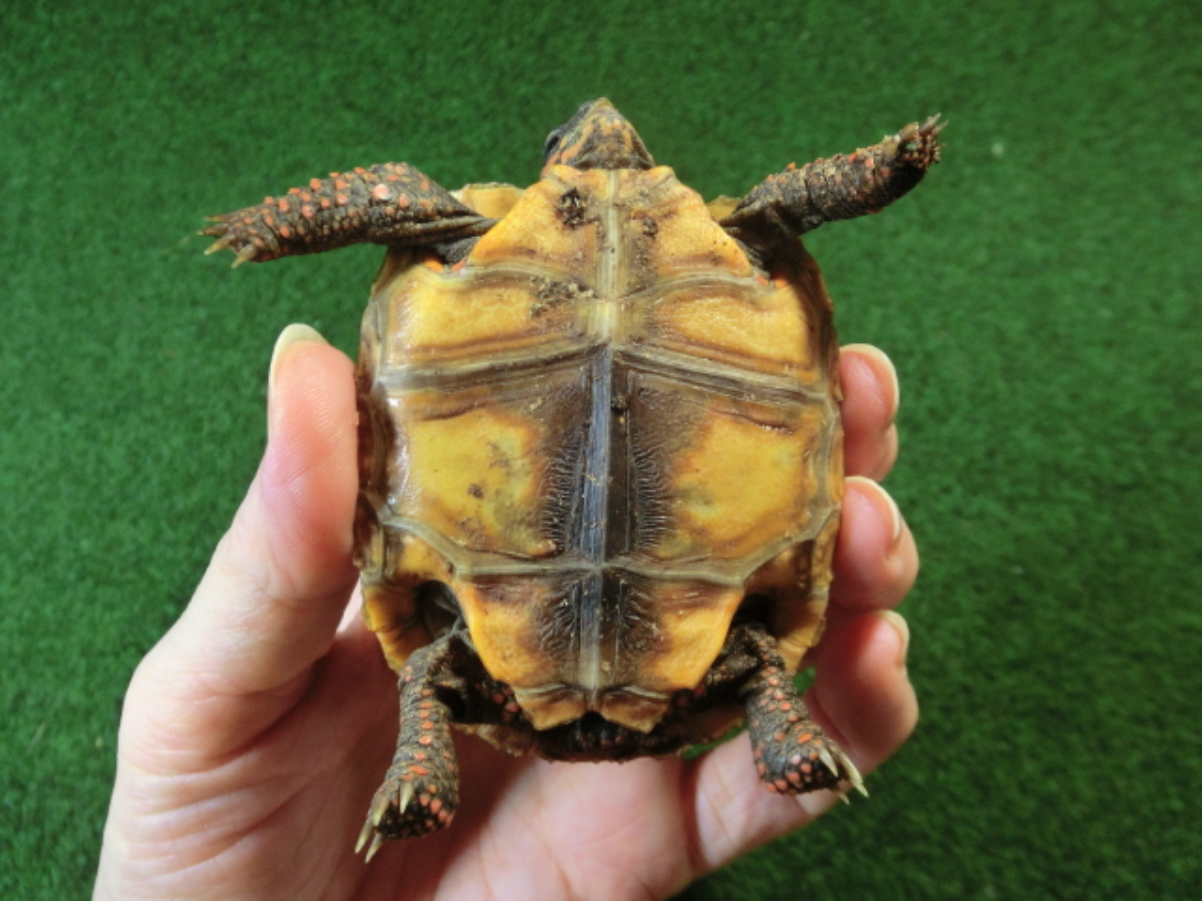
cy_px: 450
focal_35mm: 28
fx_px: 972
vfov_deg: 49.7
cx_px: 601
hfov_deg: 63.4
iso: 320
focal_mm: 5
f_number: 3
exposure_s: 1/60
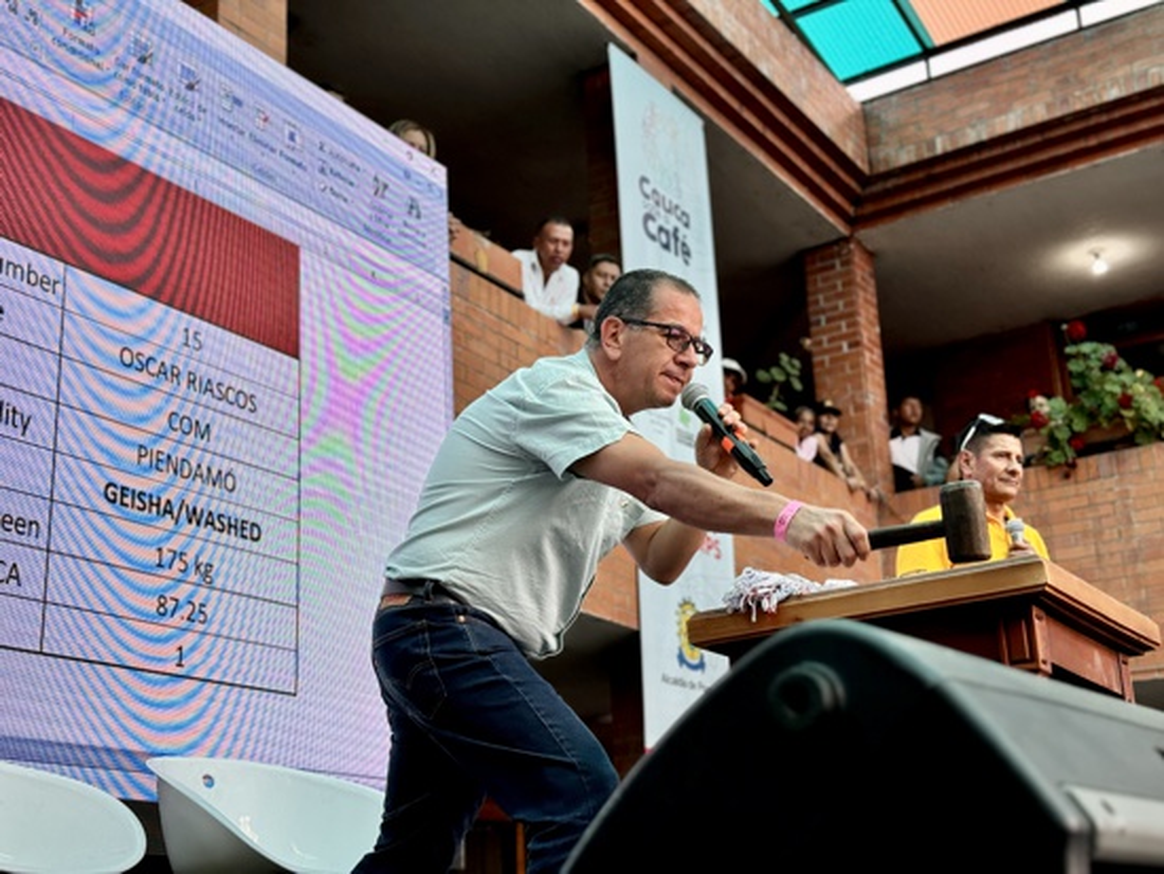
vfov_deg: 30.3
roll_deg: -0.8
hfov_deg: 39.6
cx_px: 582
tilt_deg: +18.8
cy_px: 437
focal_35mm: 48
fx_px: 1615
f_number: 1.78
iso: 64
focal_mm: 6.76
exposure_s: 1/370
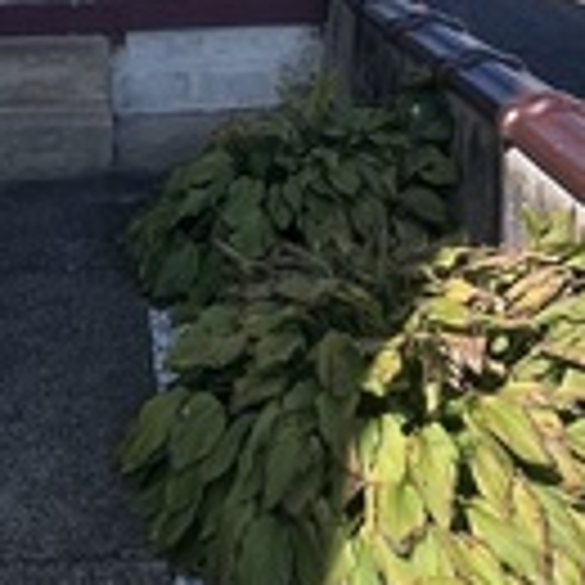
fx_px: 1128
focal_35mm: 59
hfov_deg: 28.8
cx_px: 171
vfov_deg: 20.7
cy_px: -457
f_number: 1.8
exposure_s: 1/986
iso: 32
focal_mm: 1.57
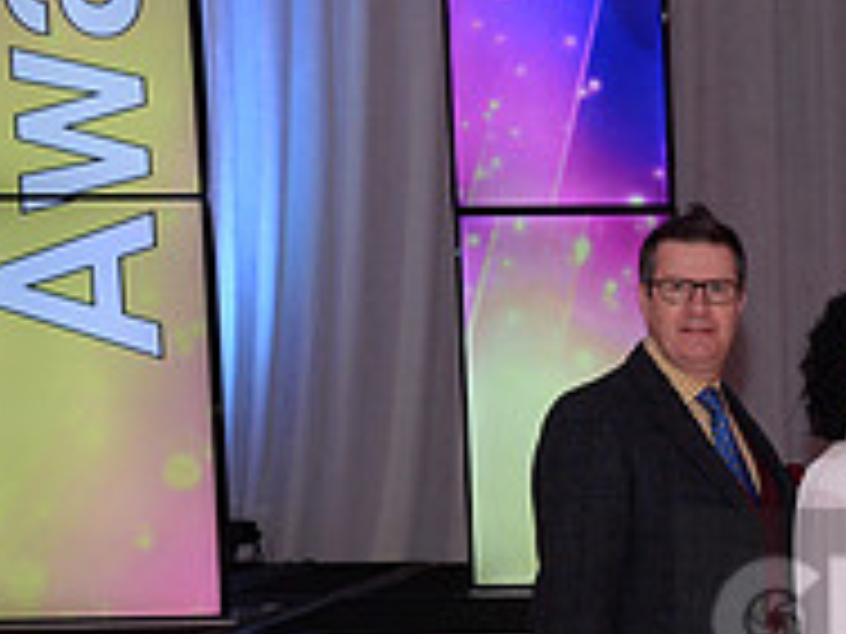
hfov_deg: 13.3
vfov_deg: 10.4
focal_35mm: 142
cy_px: 627
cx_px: 1166
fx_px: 3470
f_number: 5.6
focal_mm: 48
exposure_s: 1/250
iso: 1600
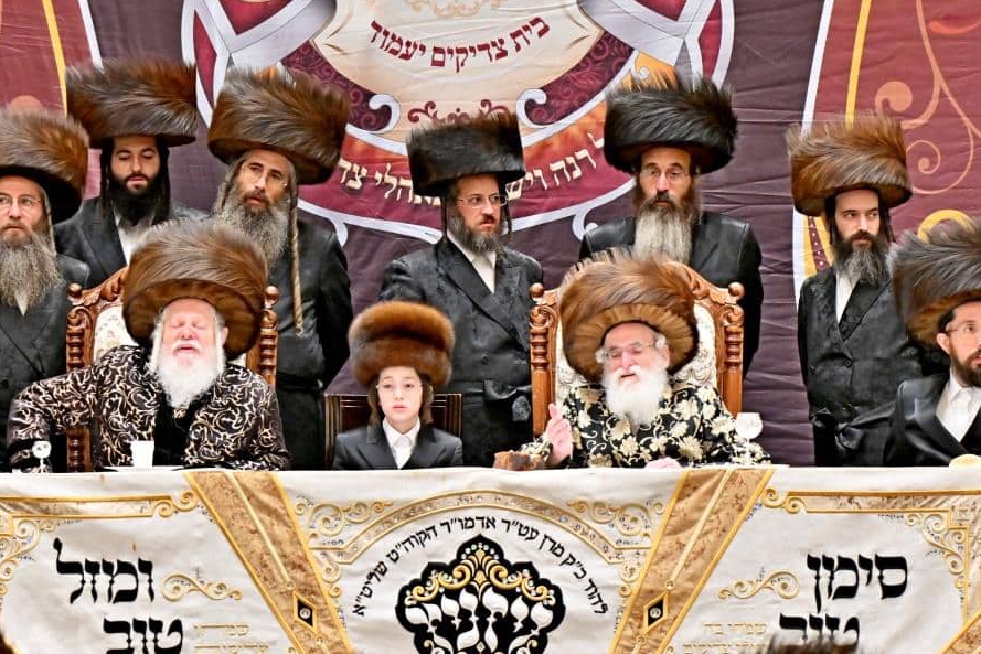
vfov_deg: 4.4
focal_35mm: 311
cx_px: 419
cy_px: 302
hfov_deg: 6.6
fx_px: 8476
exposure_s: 1/400
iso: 1600
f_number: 5.6
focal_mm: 180
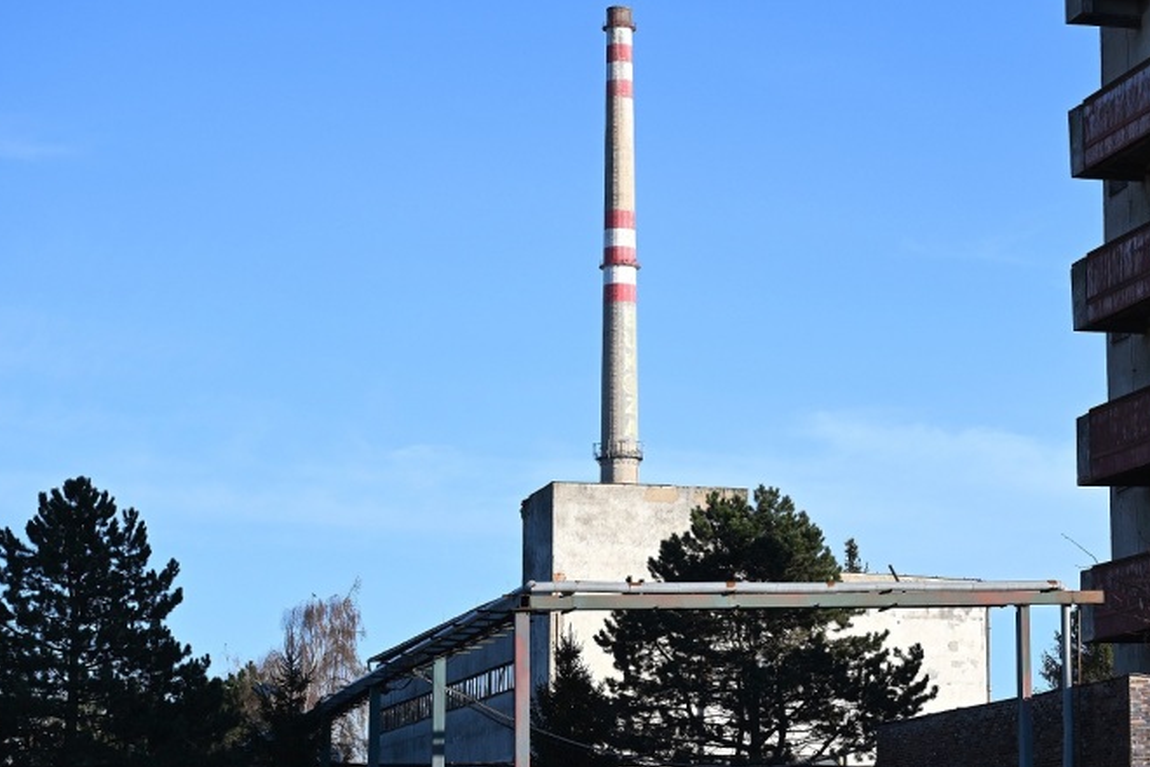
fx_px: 3194
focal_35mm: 100
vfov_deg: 13.7
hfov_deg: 20.1
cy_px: 431
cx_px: 991
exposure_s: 1/800
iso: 200
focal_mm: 55
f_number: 5.6
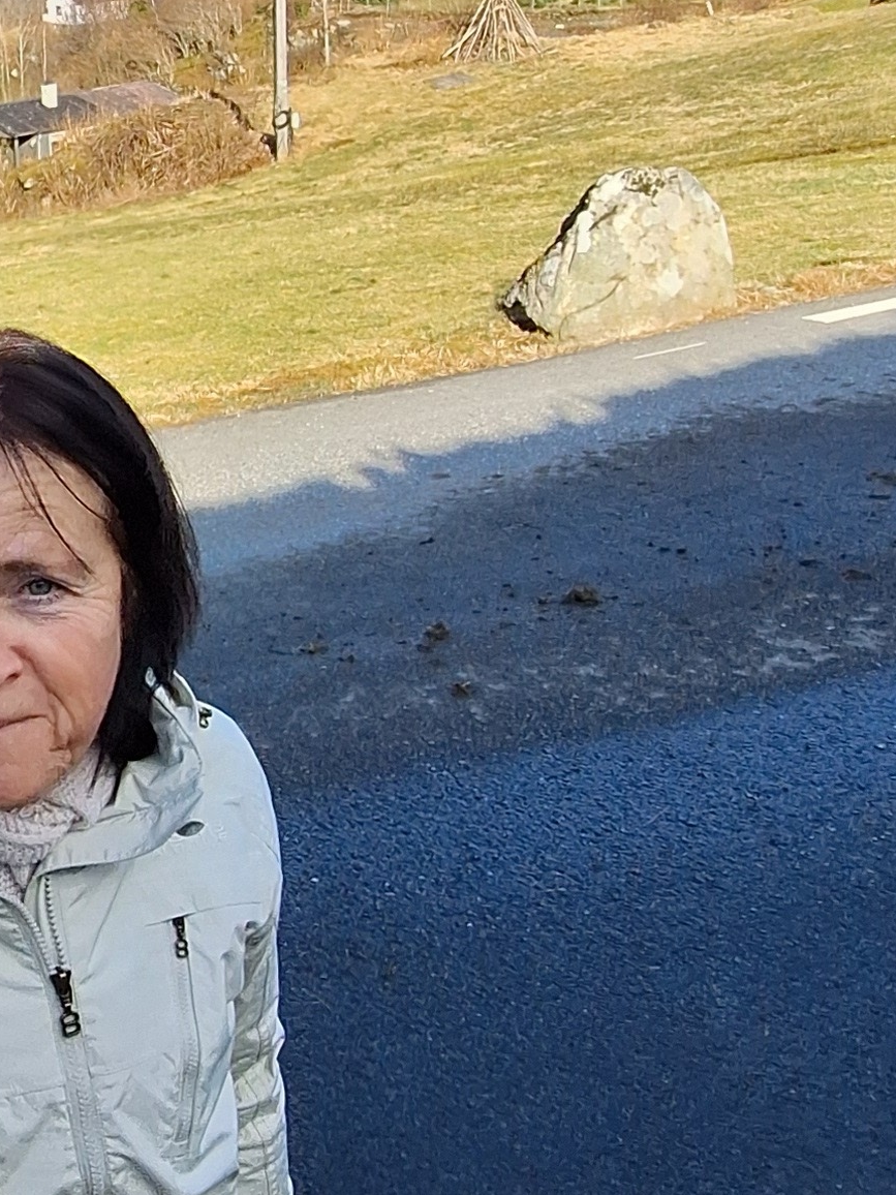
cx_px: -275
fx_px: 1553
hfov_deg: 27.0
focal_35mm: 45
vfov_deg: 41.4
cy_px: 372
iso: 40
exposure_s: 1/985
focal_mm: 1.74
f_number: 2.2
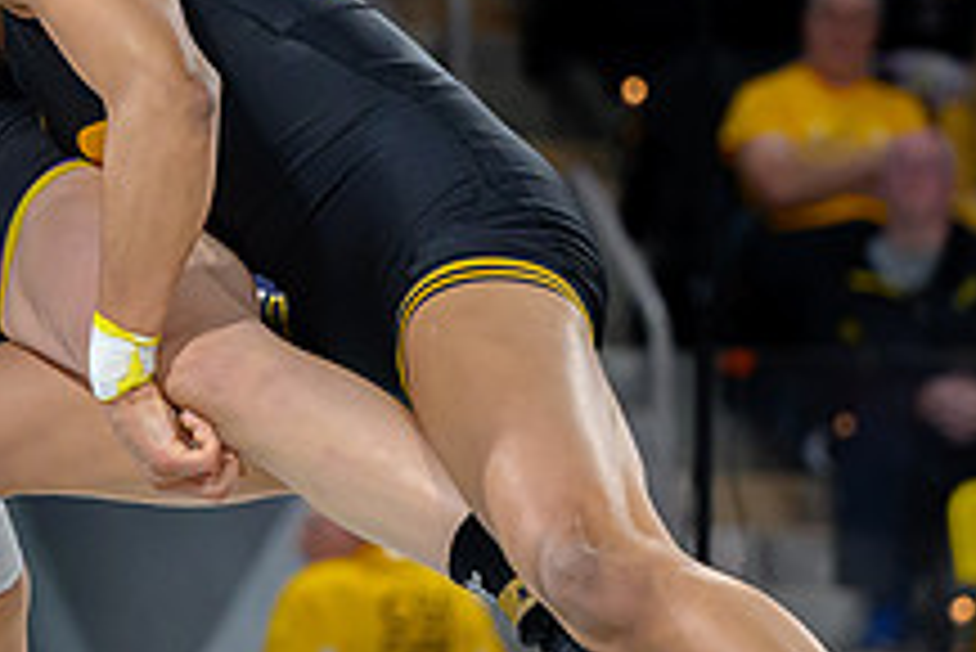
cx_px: 97
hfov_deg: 5.4
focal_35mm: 383
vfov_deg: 3.6
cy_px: 230
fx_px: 10390
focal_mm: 105
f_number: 2.8
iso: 3200
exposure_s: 1/800
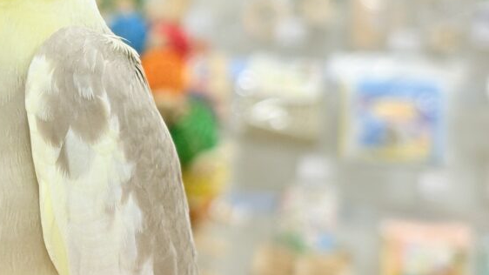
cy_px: 90
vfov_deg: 10.0
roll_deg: -5.3
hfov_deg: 17.4
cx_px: 23
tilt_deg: +1.3
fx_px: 1569
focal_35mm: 121
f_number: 1.6
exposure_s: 1/50
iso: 40
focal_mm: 5.96
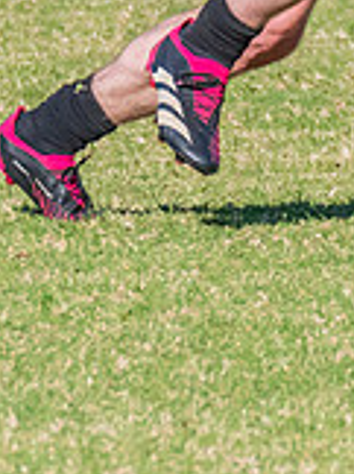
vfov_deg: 0.9
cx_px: 565
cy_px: -145
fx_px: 30938
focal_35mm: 2263
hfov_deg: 0.7
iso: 1600
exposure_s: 1/1600
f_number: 14
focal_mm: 460
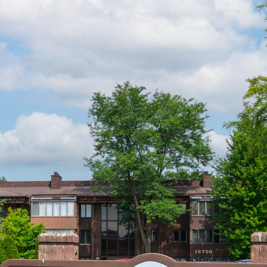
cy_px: 222
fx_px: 794
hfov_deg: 19.0
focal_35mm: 91
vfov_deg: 18.9
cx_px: 88
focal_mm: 24
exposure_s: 1/1000
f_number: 8
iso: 320
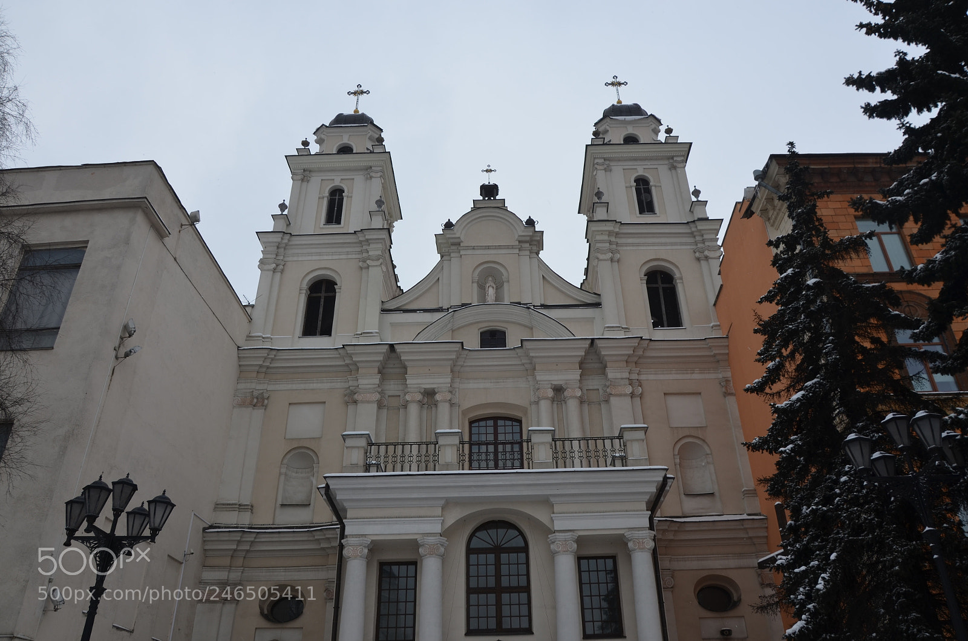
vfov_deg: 47.7
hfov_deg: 67.5
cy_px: 320
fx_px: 724
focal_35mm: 27
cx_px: 484
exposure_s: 1/250
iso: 160
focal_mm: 18
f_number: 8
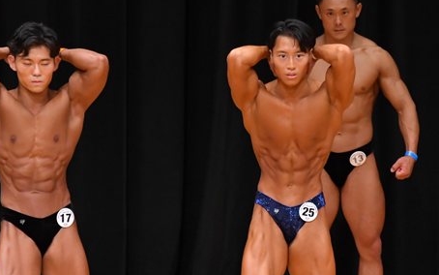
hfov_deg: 4.2
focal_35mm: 496
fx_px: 5936
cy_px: 239
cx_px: 334
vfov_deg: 2.6
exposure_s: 1/400
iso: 4000
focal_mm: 190
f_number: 5.6
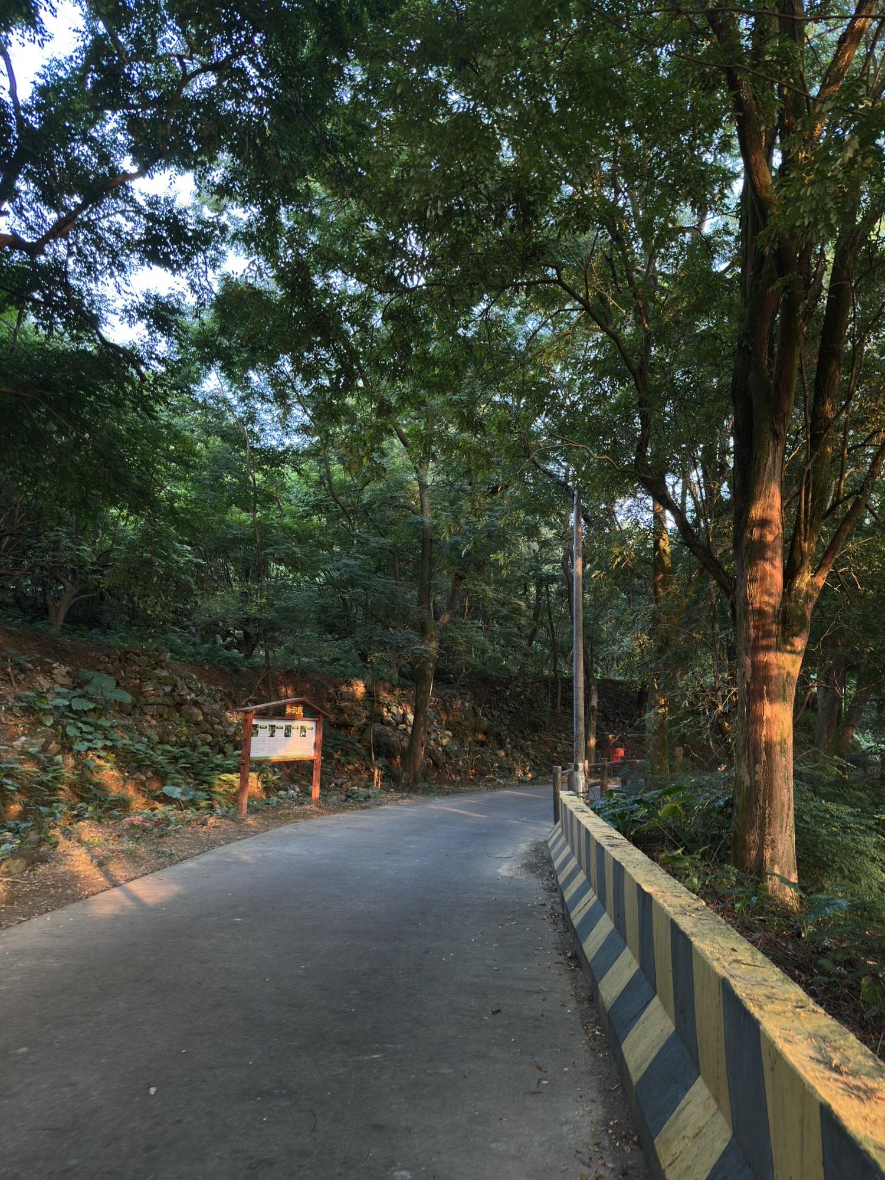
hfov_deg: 56.8
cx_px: 442
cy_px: 590
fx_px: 818
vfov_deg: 71.6
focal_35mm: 24
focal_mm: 6.86
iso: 320
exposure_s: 1/60
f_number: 1.78
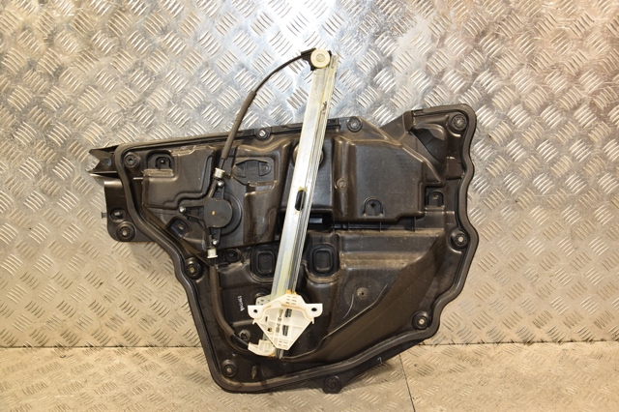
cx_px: 310
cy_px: 206
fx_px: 619
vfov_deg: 36.8
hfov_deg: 53.2
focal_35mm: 36
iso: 800
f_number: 5
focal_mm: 24
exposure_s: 1/125
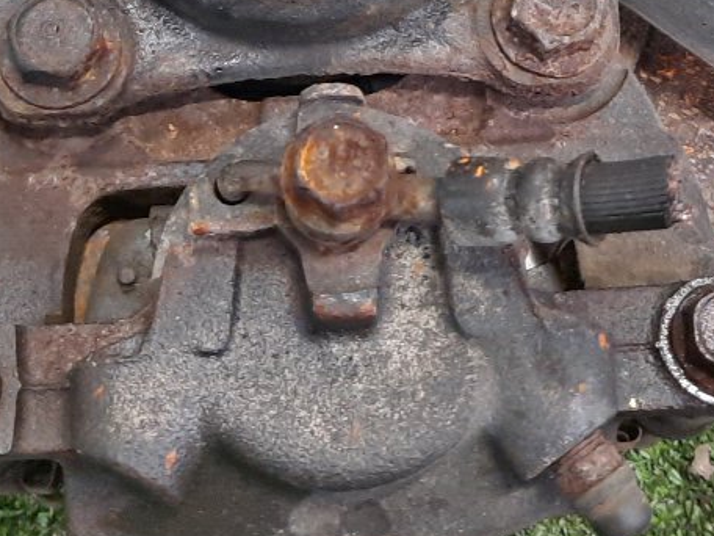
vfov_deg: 17.7
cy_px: -129
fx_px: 1629
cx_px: 310
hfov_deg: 24.7
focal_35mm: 79
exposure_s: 1/33
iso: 363
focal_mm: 4.6
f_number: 2
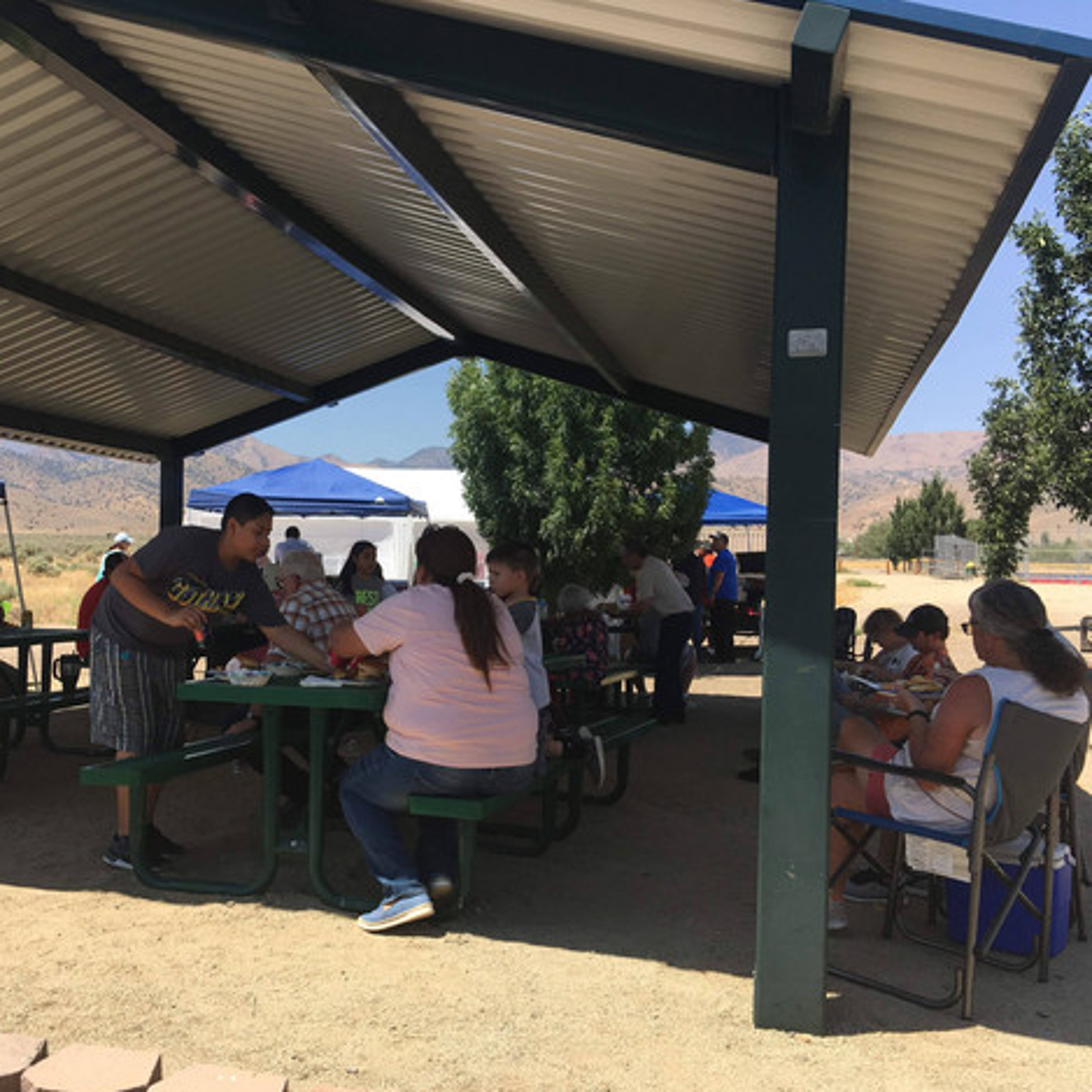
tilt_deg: +1.9
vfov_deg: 47.2
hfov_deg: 46.8
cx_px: 403
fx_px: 1249
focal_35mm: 35
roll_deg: -0.7
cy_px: 556
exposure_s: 1/1350
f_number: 2.2
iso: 25
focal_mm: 4.15
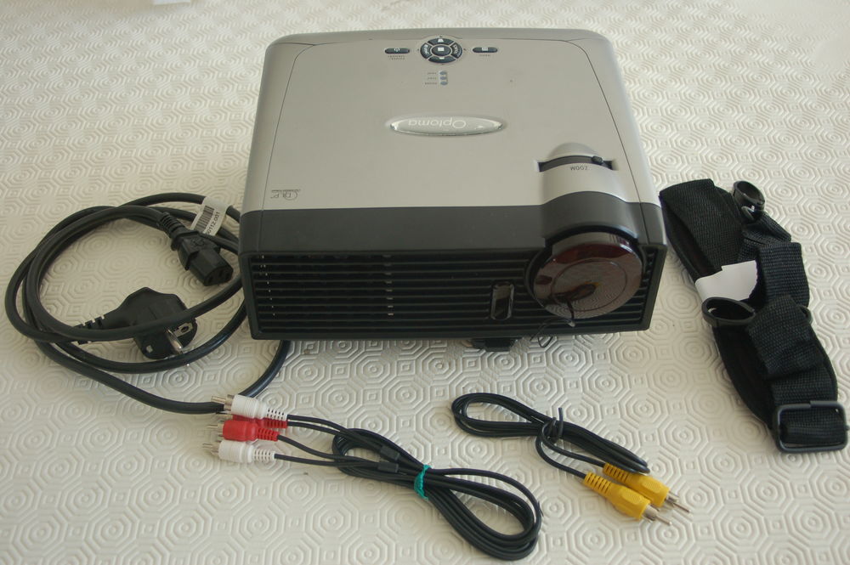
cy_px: 282
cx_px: 425
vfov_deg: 36.8
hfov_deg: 53.2
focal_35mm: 36
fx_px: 849
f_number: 5
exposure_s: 1/100
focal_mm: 24
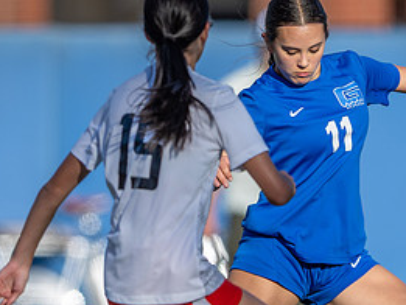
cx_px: 184
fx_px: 19185
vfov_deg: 0.9
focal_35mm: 1635
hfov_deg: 1.2
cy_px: 239
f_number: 3.2
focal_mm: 400
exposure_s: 1/1000
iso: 64
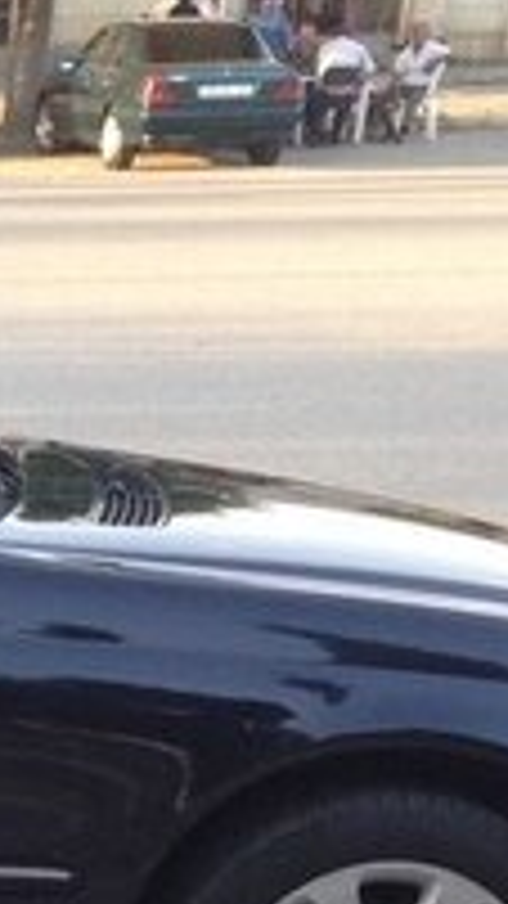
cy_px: 938
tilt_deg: -18.6
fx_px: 2827
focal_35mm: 118
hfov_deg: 9.3
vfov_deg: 17.7
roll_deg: +1.1
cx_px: -656
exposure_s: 1/120
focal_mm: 4.12
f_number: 2.4
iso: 80
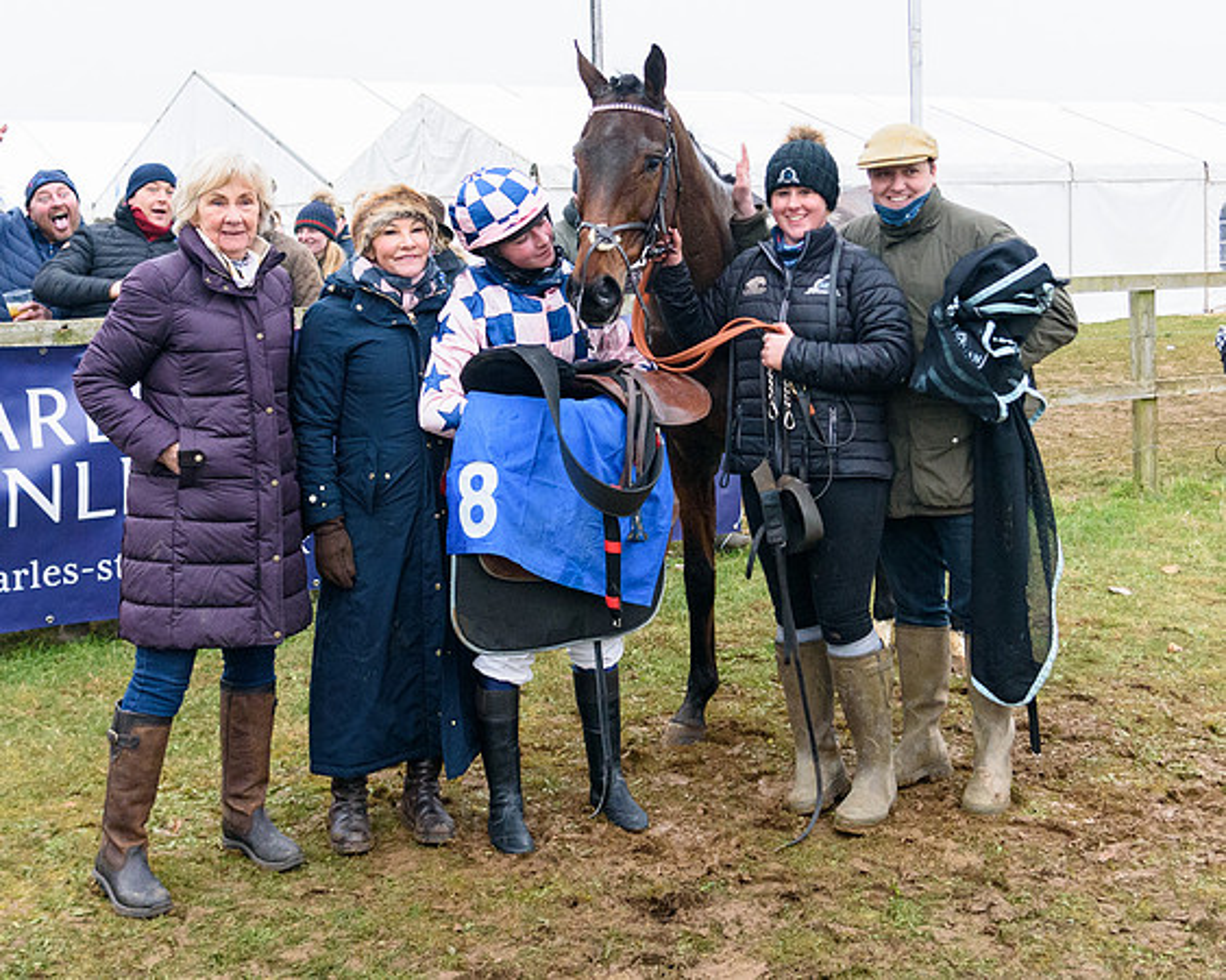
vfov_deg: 30.3
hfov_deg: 37.7
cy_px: 302
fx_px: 1793
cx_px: 663
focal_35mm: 49
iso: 1000
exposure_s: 1/200
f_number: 4
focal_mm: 24
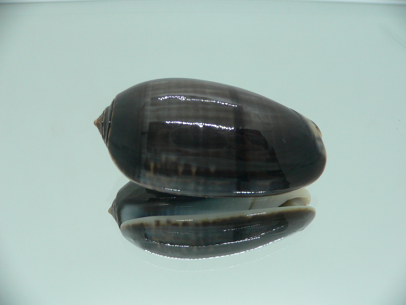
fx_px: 411
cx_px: 203
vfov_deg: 40.7
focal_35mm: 35
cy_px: 152
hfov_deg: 52.6
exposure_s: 1/60
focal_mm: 4.6
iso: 150
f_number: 2.8
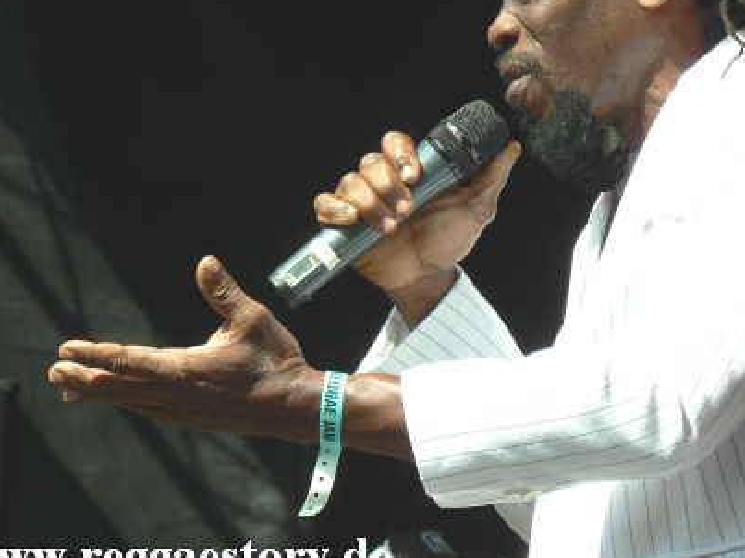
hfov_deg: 7.8
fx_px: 5443
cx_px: 490
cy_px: 168
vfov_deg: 5.9
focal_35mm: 253
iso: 64
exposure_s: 1/200
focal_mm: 29.1
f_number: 4
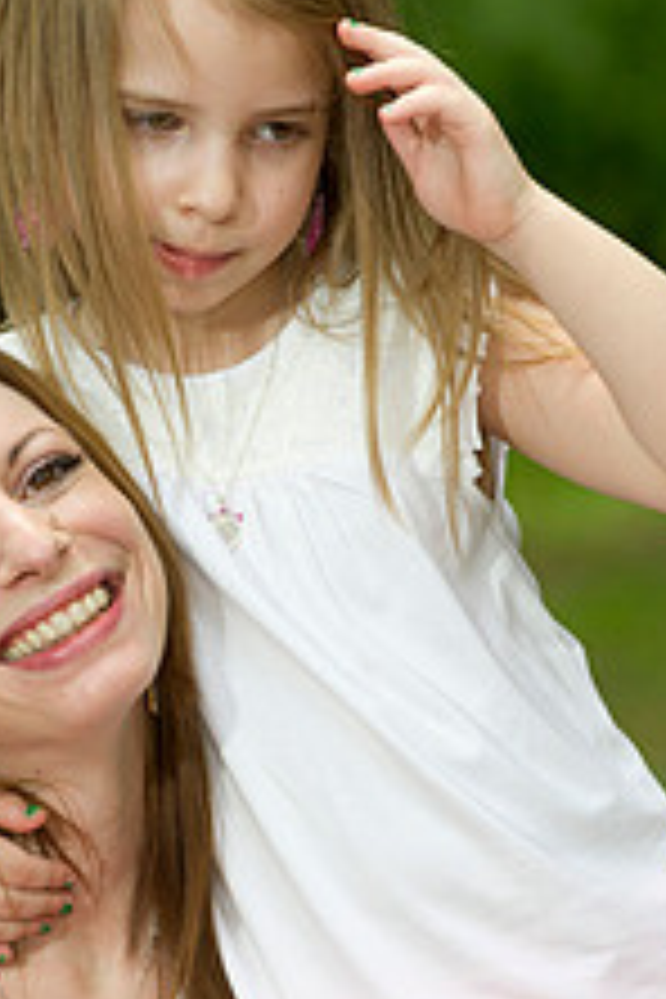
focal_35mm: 354
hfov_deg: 3.9
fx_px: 9823
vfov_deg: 5.8
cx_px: 214
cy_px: 662
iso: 200
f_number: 4
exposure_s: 1/250
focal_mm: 175
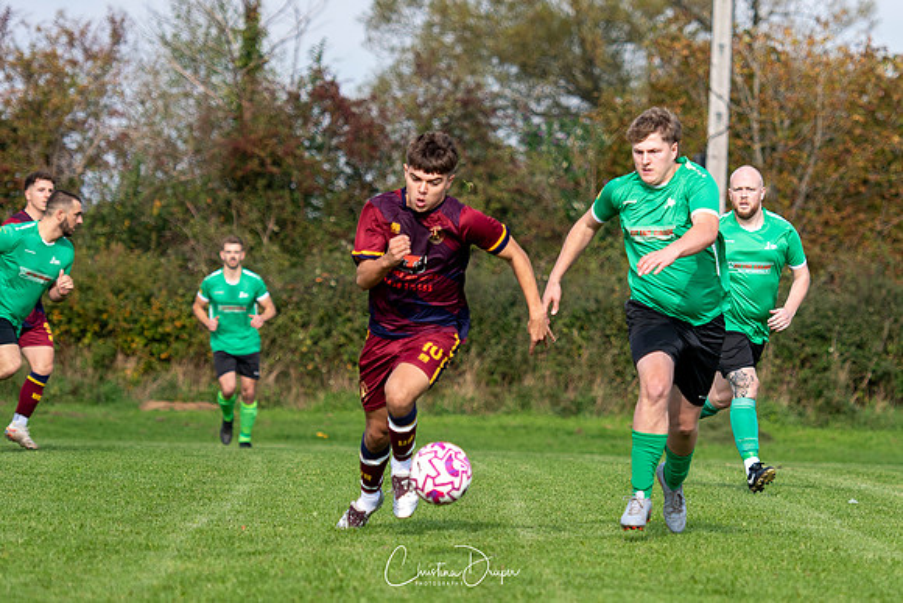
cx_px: 630
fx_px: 6494
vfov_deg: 5.3
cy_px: 284
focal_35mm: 259
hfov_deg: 7.9
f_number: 2.8
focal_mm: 122
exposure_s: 1/2000
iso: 200
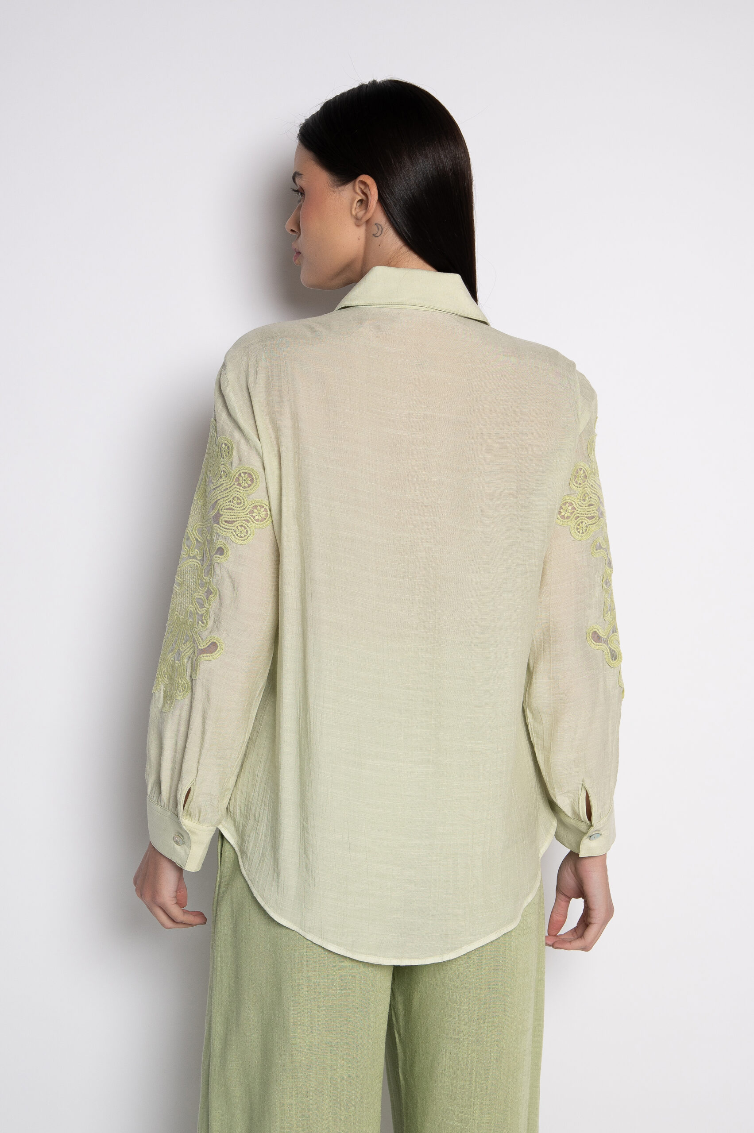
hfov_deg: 30.5
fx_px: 1384
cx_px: 377
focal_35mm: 44
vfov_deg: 44.5
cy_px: 566
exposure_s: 1/125
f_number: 5
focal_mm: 44
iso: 320
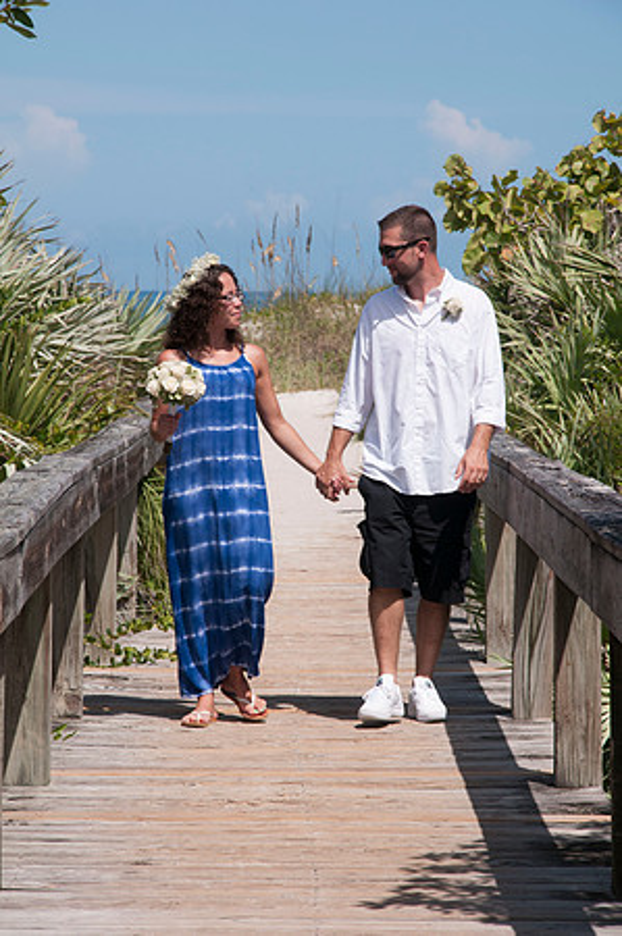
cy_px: 468
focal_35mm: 158
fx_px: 4091
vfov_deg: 13.1
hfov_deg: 8.7
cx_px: 311
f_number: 13
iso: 100
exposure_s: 1/250
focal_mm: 105
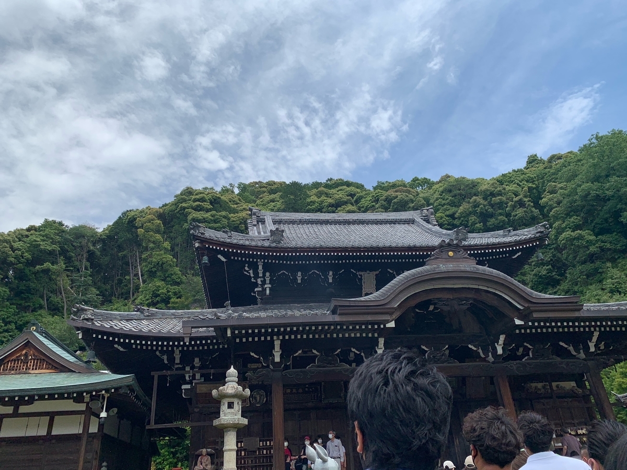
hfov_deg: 67.3
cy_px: 235
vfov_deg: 53.1
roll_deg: +4.3
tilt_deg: +31.7
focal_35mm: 26
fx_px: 471
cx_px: 314
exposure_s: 1/2545
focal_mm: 4.25
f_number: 1.8
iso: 25
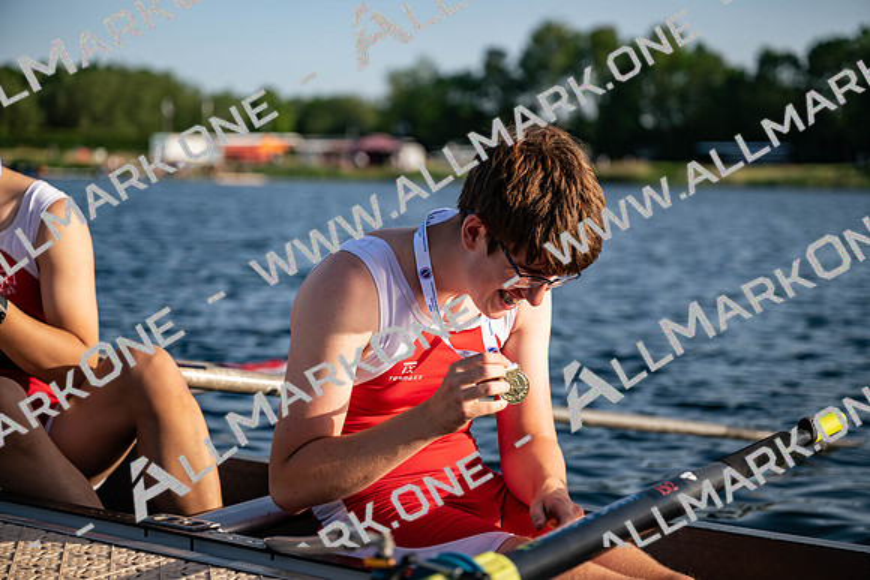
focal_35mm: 70
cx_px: 435
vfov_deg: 19.5
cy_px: 290
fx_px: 1692
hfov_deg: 28.8
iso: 64
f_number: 2.8
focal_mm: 70
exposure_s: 1/1600
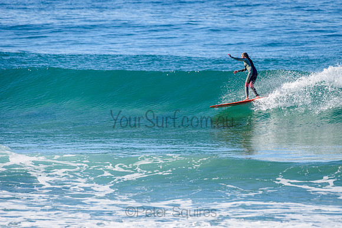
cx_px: 210
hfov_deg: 3.4
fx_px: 5827
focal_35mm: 613
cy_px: 90
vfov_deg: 2.2
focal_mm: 500
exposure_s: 1/2000
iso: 220
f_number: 5.6
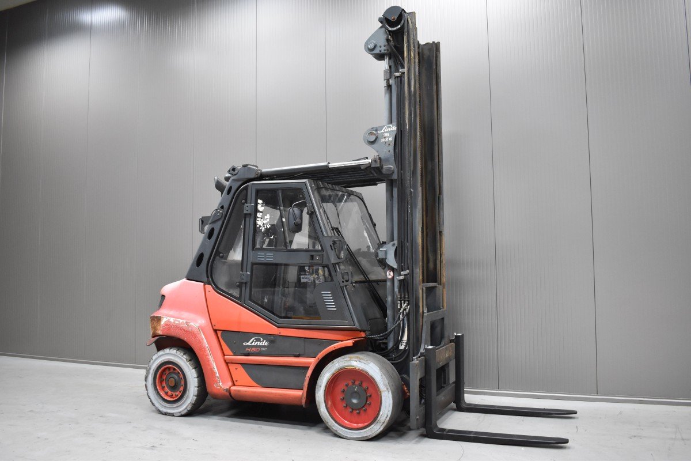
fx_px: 605
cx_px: 346
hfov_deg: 59.5
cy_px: 230
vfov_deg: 41.7
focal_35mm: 32
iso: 1250
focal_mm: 21
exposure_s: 1/40
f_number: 4.5
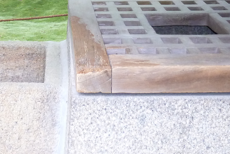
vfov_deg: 16.7
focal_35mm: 74
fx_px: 473
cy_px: -81
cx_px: 59
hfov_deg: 27.0
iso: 160
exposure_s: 1/30
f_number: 3.3
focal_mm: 4.1
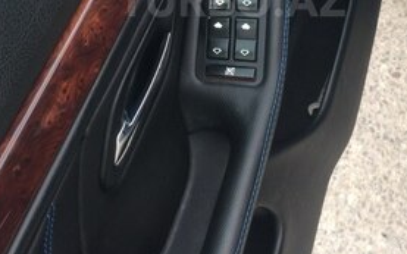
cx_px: 232
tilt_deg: -48.9
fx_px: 610
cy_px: 0
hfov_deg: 36.8
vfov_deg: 22.6
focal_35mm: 55
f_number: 2.2
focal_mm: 4.15
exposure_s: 1/120
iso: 32
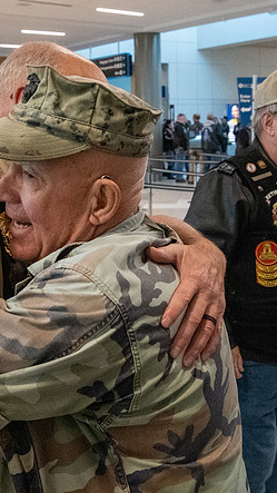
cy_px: 230
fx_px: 784
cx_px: 146
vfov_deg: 34.9
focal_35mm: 60
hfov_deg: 20.0
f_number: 4.5
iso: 10000
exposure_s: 1/320
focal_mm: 24
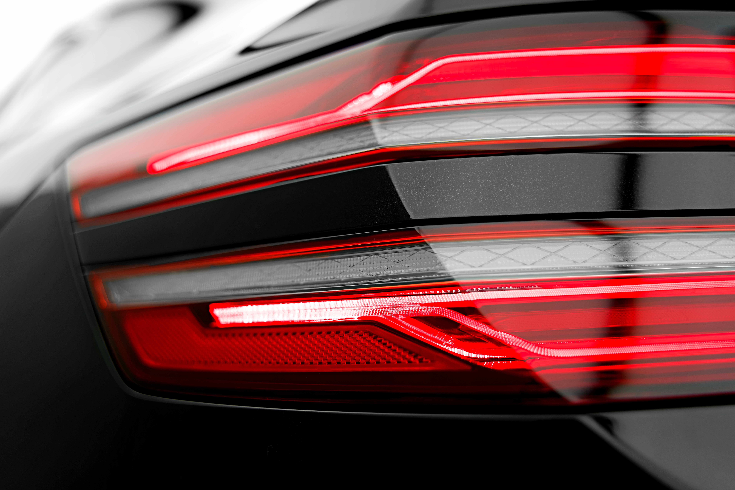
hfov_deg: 58.7
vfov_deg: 41.1
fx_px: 653
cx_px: 368
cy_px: 245
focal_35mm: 32
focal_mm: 32
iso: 100
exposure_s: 1/125
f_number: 2.8
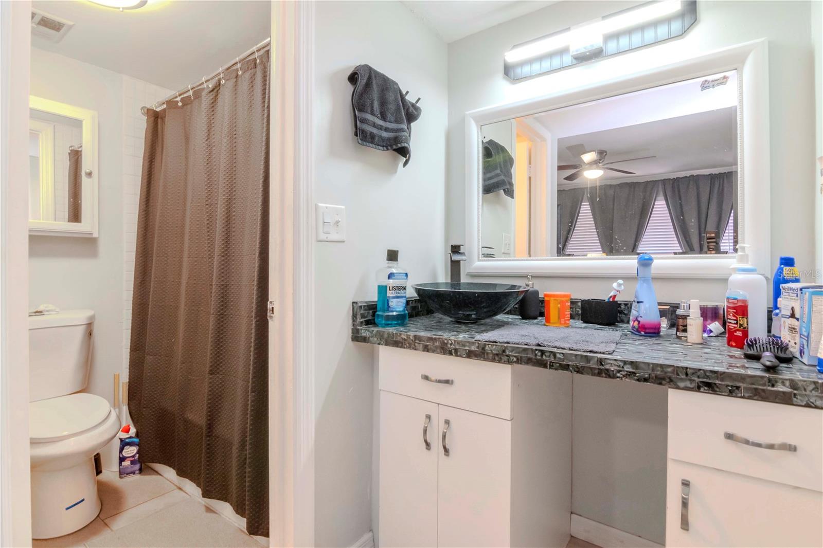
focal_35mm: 16
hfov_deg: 95.0
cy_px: 274
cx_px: 412
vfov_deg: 72.0
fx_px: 377
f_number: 13
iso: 640
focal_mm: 11
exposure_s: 1/3
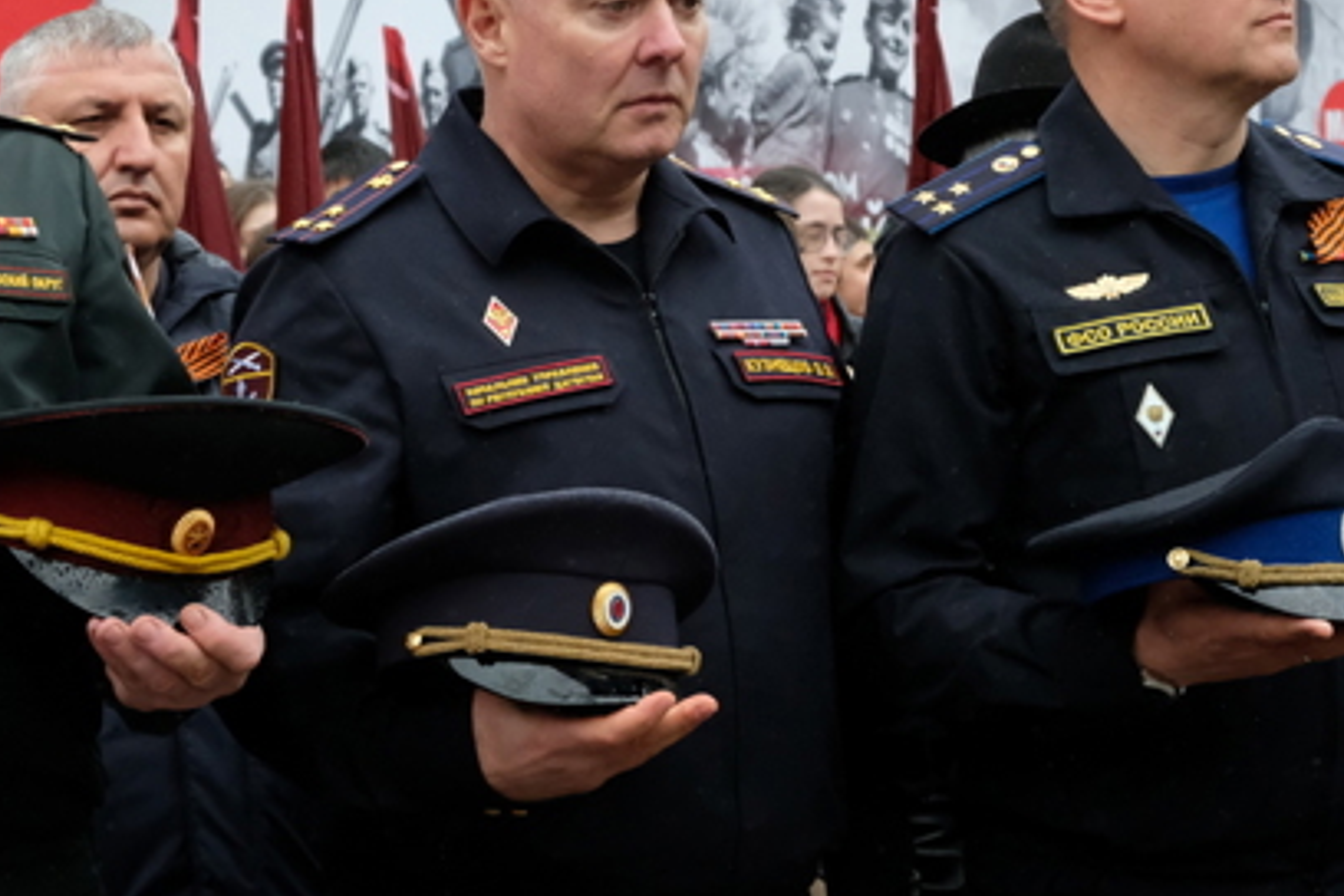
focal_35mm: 90
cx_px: 606
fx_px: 3360
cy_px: 270
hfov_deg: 22.6
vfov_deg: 15.1
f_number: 6.4
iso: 4000
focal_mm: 32.9
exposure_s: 1/1700
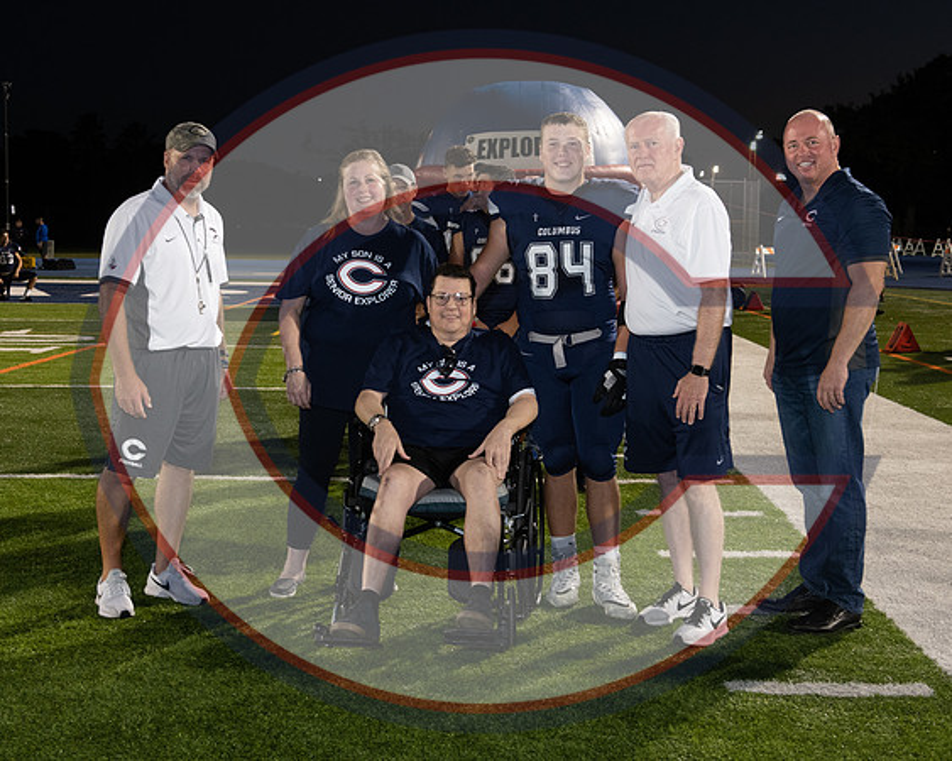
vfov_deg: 29.8
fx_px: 1427
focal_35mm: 51
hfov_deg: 36.9
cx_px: 478
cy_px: 380
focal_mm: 45
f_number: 7.1
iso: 1400
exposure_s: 1/60
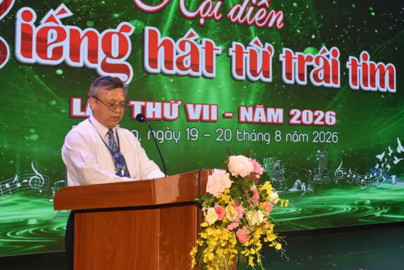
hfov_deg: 34.1
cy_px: 102
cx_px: 187
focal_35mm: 59
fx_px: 659
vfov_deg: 23.1
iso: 1000
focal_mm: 27
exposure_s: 1/125
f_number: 5
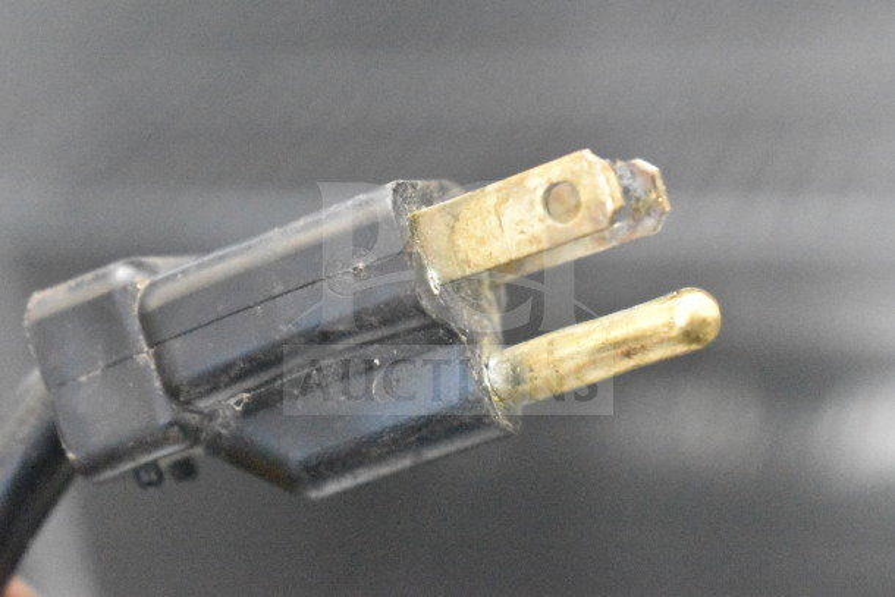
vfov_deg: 16.6
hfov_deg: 24.6
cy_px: 298
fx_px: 2051
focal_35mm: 82
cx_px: 448
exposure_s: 1/100
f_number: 5.6
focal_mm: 55
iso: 25600
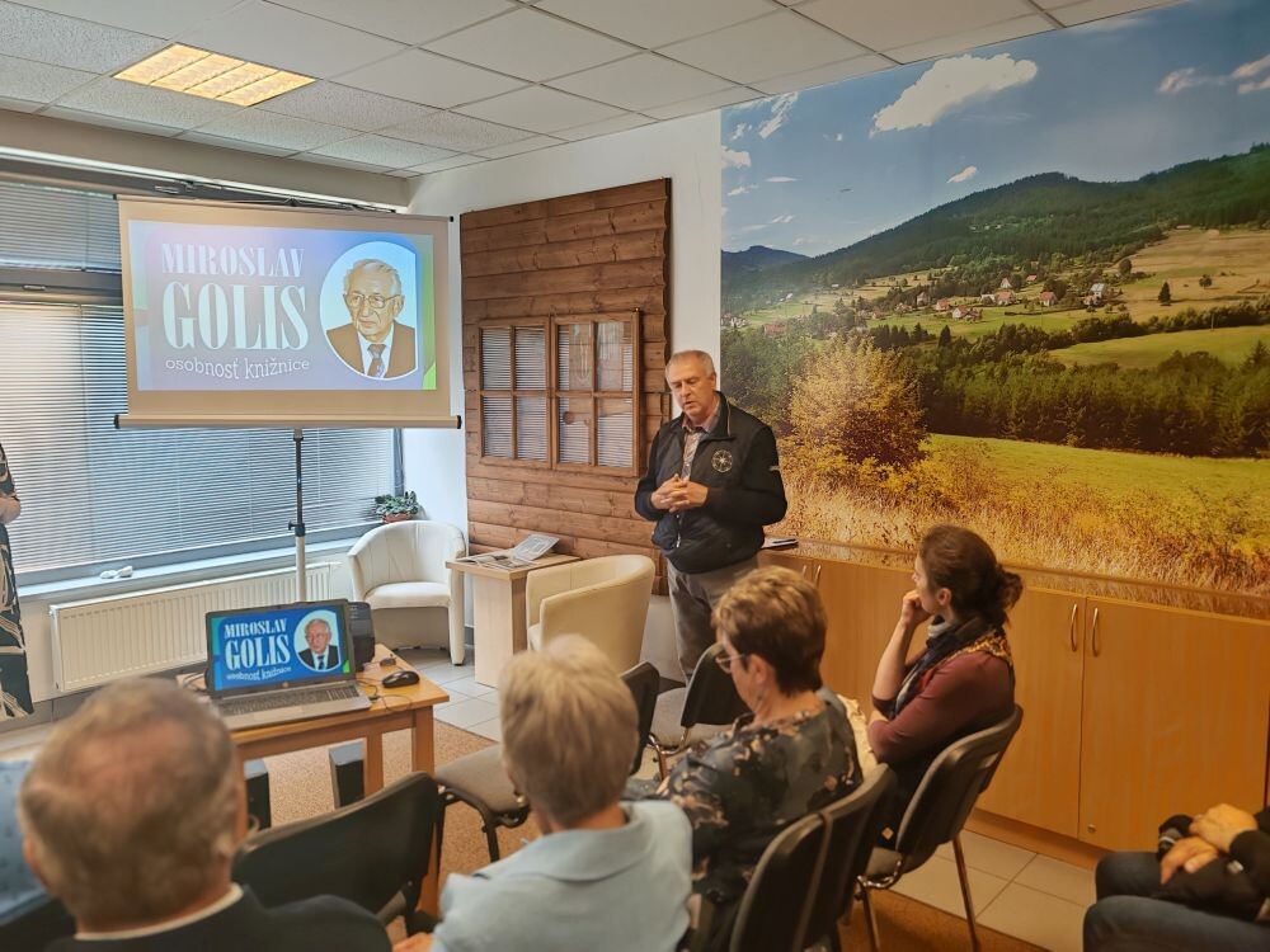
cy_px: 476
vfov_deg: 51.4
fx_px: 991
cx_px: 635
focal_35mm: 27
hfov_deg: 65.3
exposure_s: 1/100
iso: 500
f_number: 2.4
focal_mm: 6.12
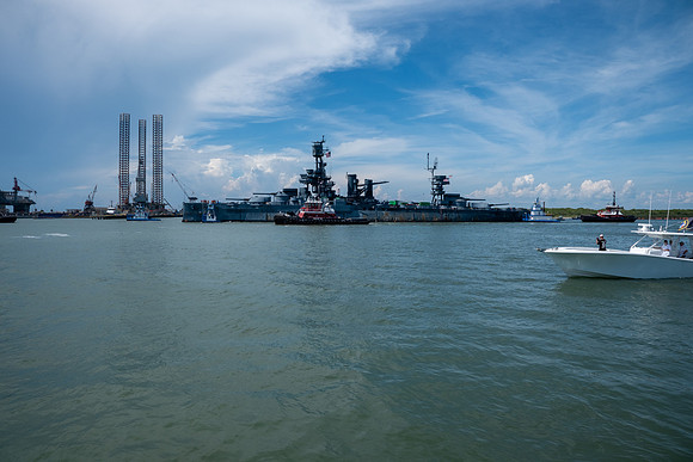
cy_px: 231
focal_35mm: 24
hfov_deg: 73.7
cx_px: 346
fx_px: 462
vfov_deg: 53.2
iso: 160
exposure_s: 1/750
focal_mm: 16
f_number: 9
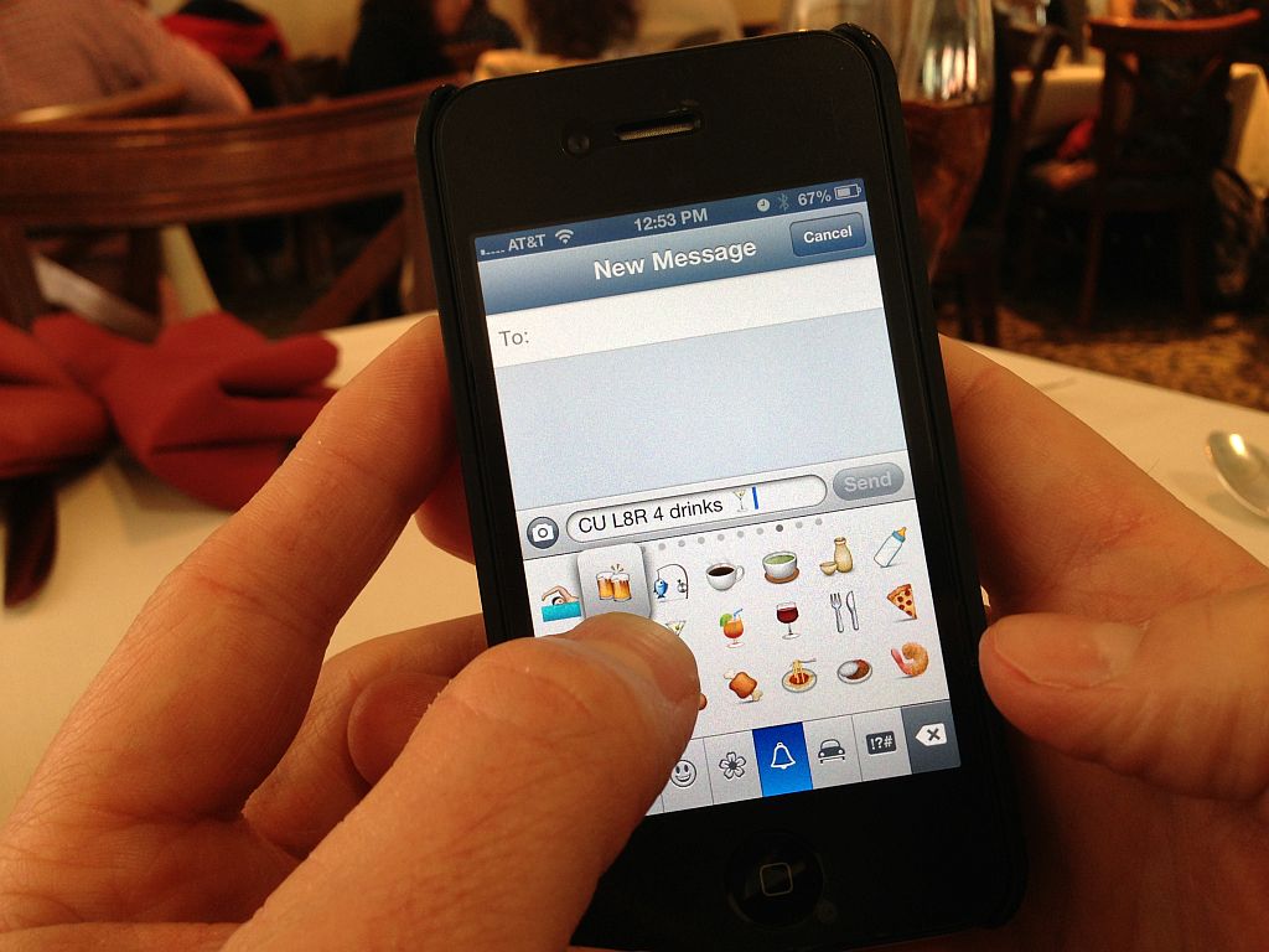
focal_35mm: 33
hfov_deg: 55.4
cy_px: 476
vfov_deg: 42.9
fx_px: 1210
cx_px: 634
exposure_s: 1/20
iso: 50
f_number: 2.4
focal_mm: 4.13
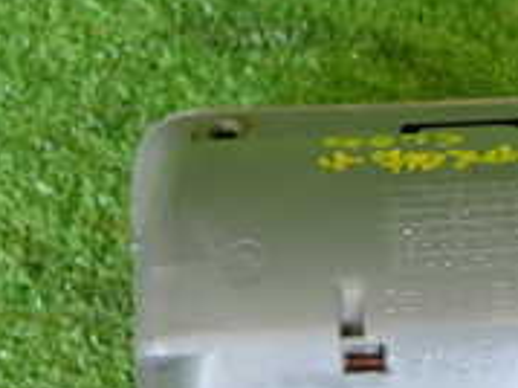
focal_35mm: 84
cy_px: 455
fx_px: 1256
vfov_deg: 16.9
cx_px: 480
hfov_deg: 22.6
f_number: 2
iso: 200
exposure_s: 1/40
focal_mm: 4.5
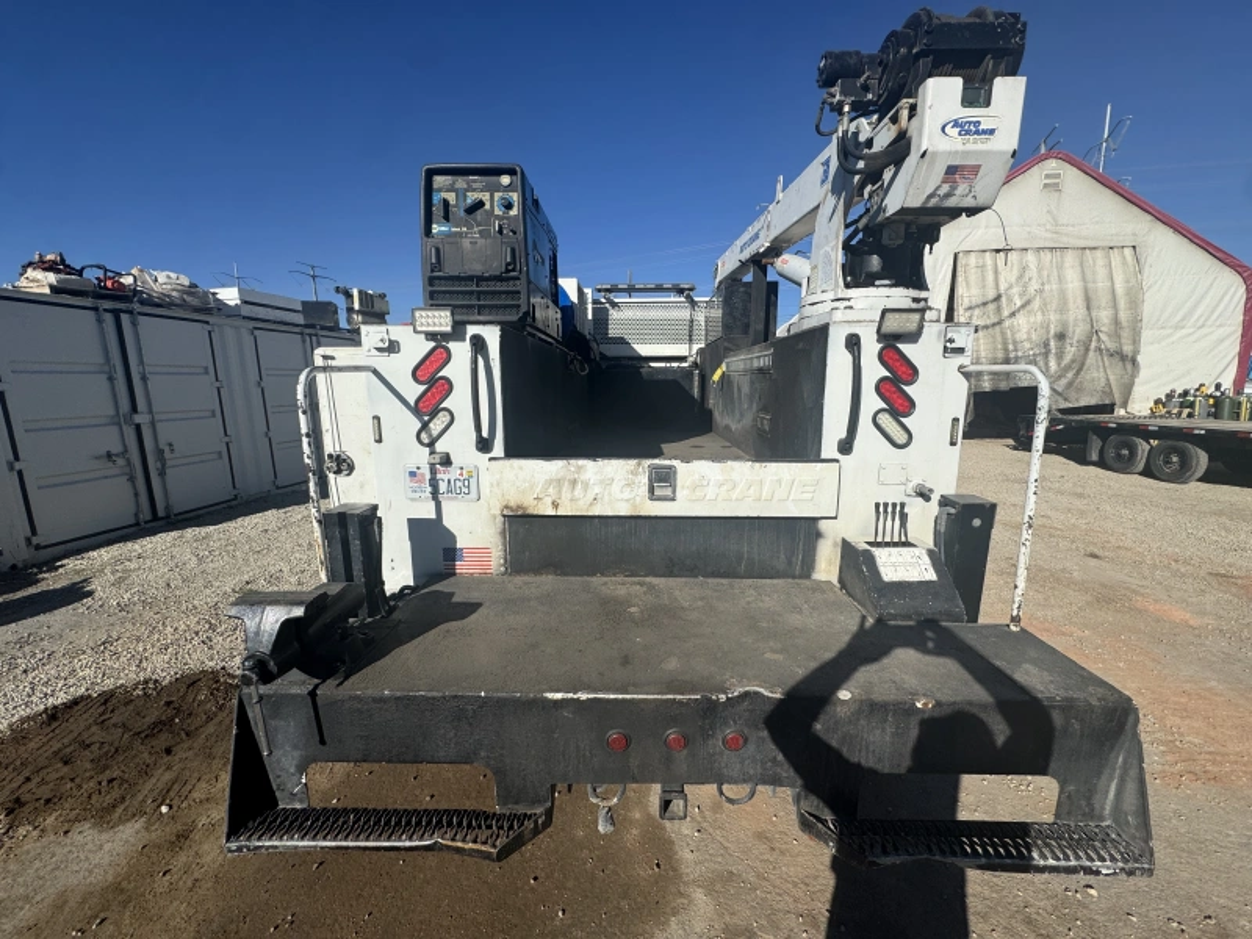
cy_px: 470
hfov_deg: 102.1
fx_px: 506
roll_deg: +2.2
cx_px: 626
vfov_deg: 85.7
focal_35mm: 14
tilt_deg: -10.3
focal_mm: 2.22
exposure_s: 1/3906
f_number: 2.2
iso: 40
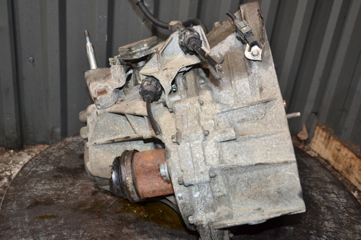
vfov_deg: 31.9
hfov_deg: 46.4
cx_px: 180
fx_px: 421
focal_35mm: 42
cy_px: 120
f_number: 5
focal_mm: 28
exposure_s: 1/80
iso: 800
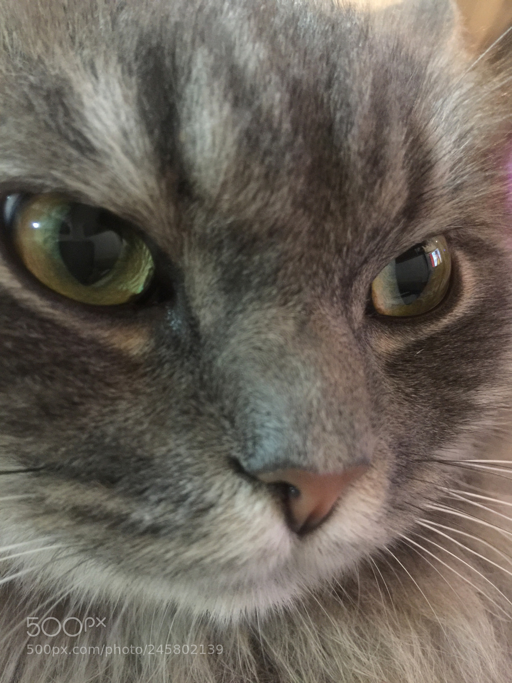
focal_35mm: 29
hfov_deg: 48.2
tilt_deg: -17.5
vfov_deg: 61.7
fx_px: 572
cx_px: 256
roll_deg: +7.3
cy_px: 342
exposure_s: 1/4
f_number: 2.2
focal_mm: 4.15
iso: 125
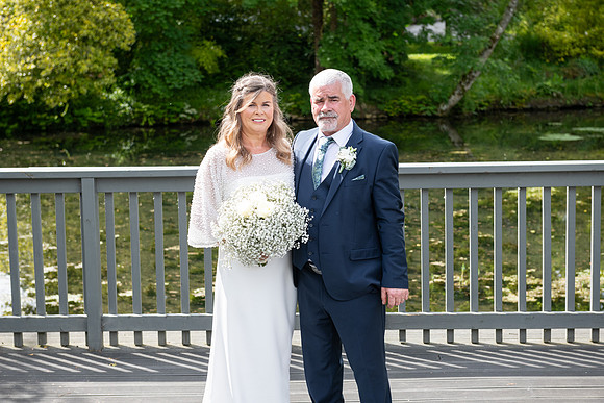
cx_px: 302
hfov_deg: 28.8
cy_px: 202
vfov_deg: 19.5
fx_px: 1175
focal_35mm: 70
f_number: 5.6
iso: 160
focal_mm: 70
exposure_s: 1/250
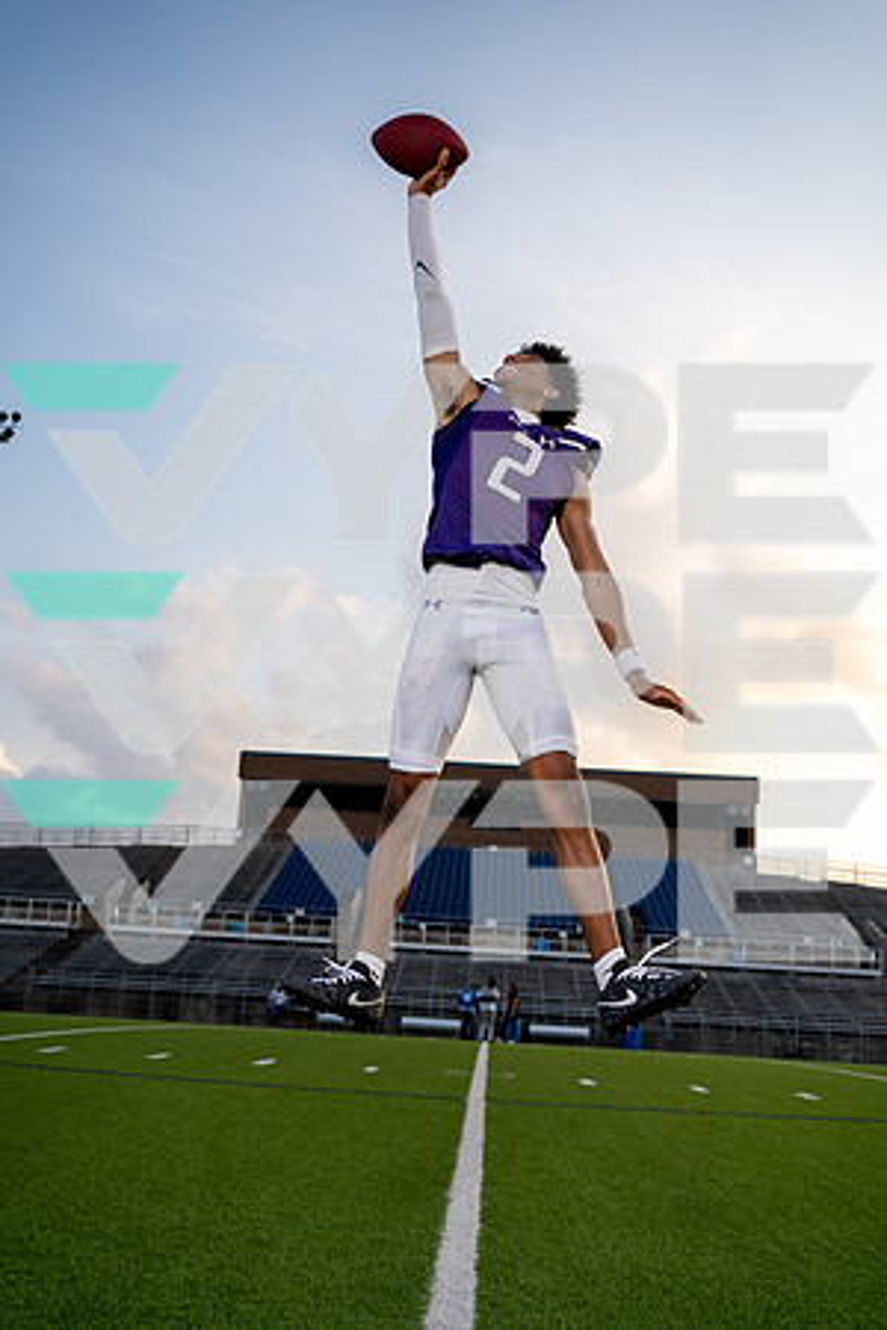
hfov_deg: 37.9
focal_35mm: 35
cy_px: 665
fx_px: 1293
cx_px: 444
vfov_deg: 54.4
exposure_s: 1/250
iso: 400
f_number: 4
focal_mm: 35
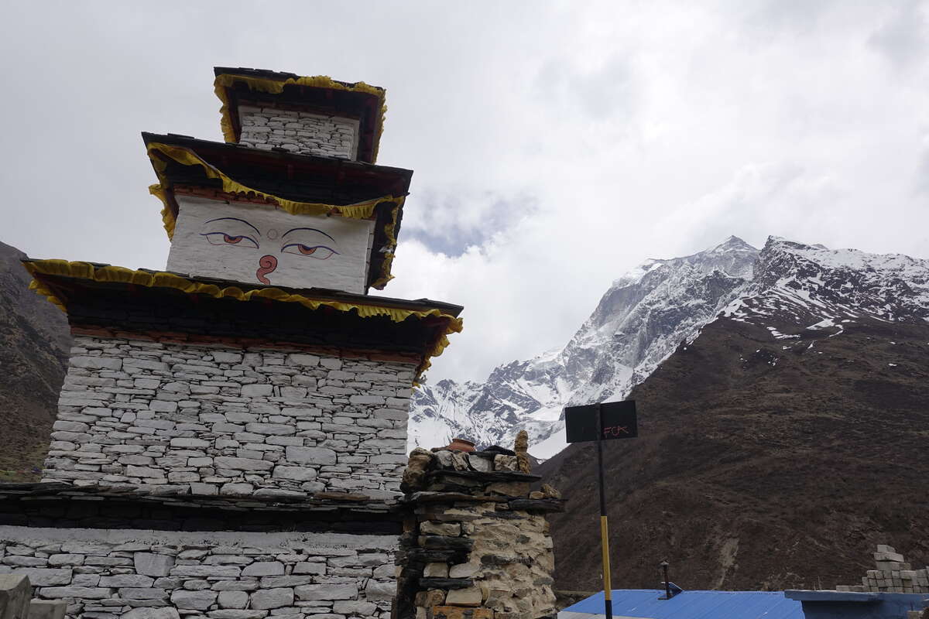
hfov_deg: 73.7
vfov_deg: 53.1
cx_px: 464
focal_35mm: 24
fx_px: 619
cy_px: 310
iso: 125
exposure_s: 1/250
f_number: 4
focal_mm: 8.8
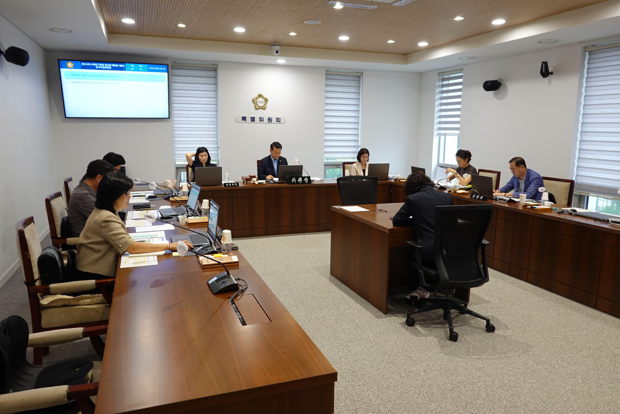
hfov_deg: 67.4
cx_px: 310
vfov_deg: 47.9
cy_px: 207
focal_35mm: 27
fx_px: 465
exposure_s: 1/30
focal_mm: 9.96
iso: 200
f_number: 3.2
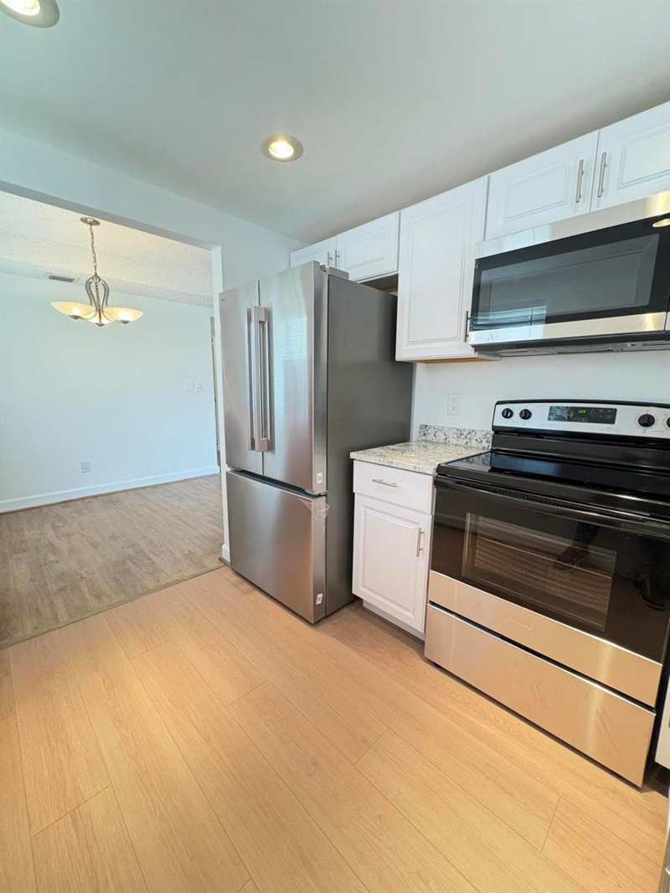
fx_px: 361
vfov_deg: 102.1
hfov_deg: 85.7
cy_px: 446
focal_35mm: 14
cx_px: 335
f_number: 2.2
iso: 500
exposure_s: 1/60
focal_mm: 2.22
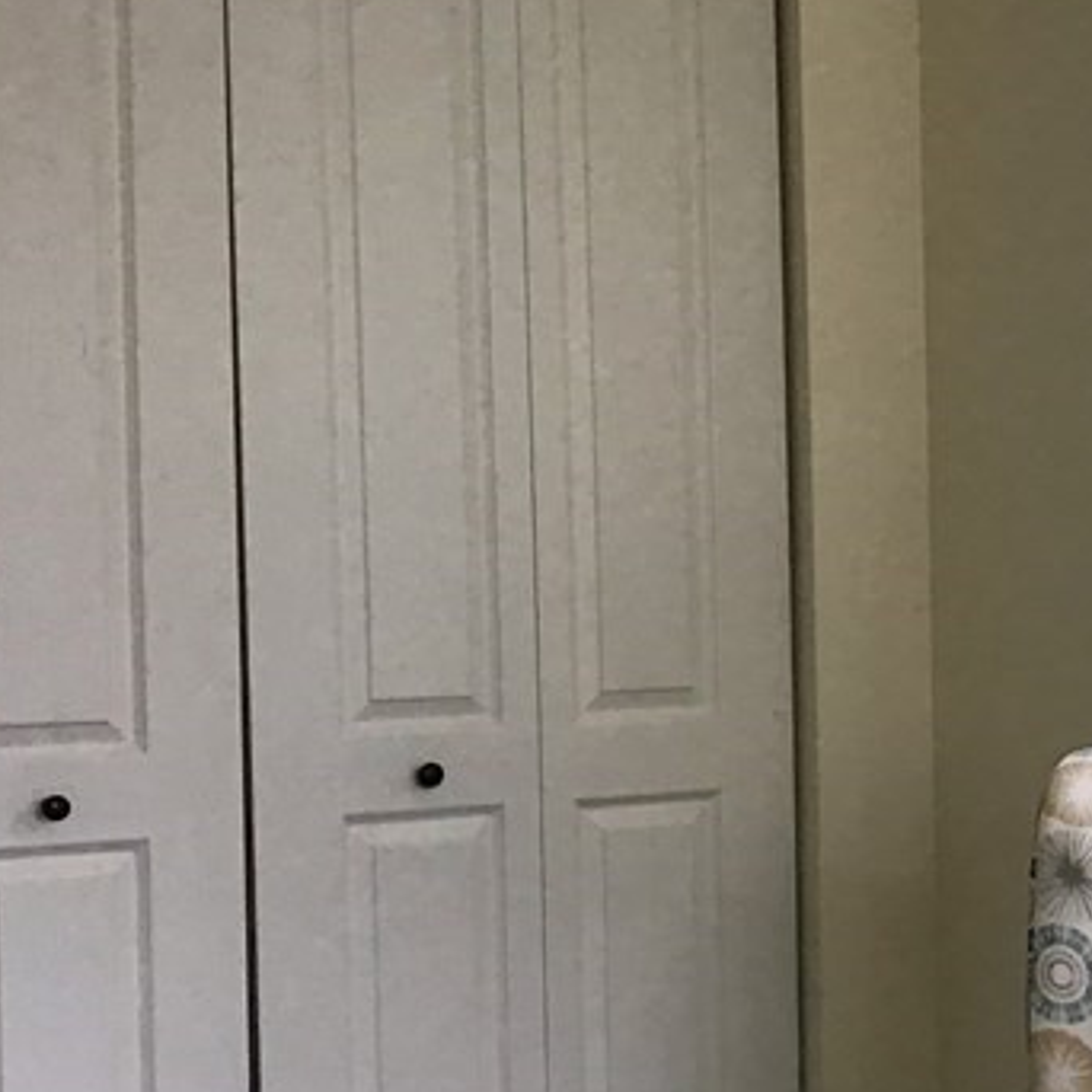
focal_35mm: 82
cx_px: 1386
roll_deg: +1.6
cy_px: 671
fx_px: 2927
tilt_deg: -1.7
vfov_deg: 21.1
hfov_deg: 19.6
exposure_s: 1/30
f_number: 2.4
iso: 32
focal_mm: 3.3
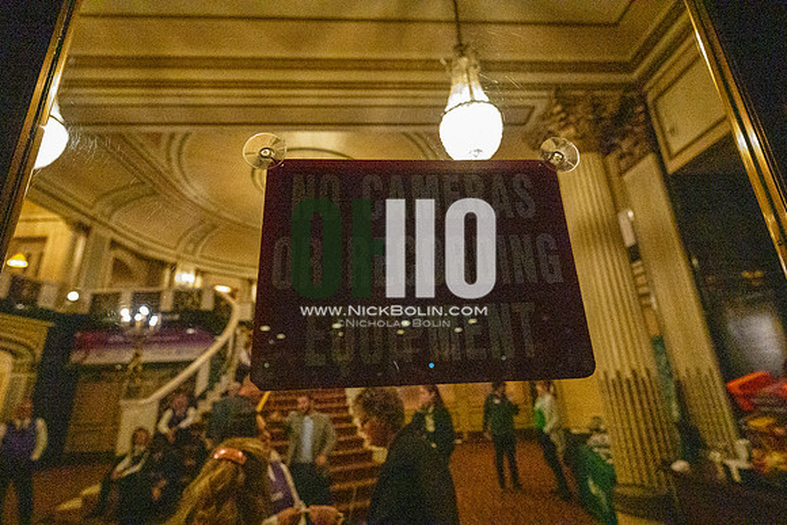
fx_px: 372
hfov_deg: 93.3
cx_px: 394
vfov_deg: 70.5
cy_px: 262
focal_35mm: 17
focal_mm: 17
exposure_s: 1/800
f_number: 4
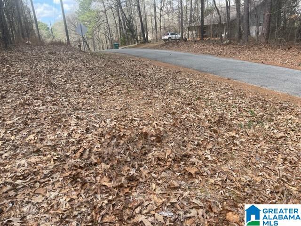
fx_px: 226
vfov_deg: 53.1
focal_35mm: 26
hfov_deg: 67.3
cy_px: 113
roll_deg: +3.2
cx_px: 150
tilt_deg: -19.7
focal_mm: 5.1
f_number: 1.6
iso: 32
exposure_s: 1/775
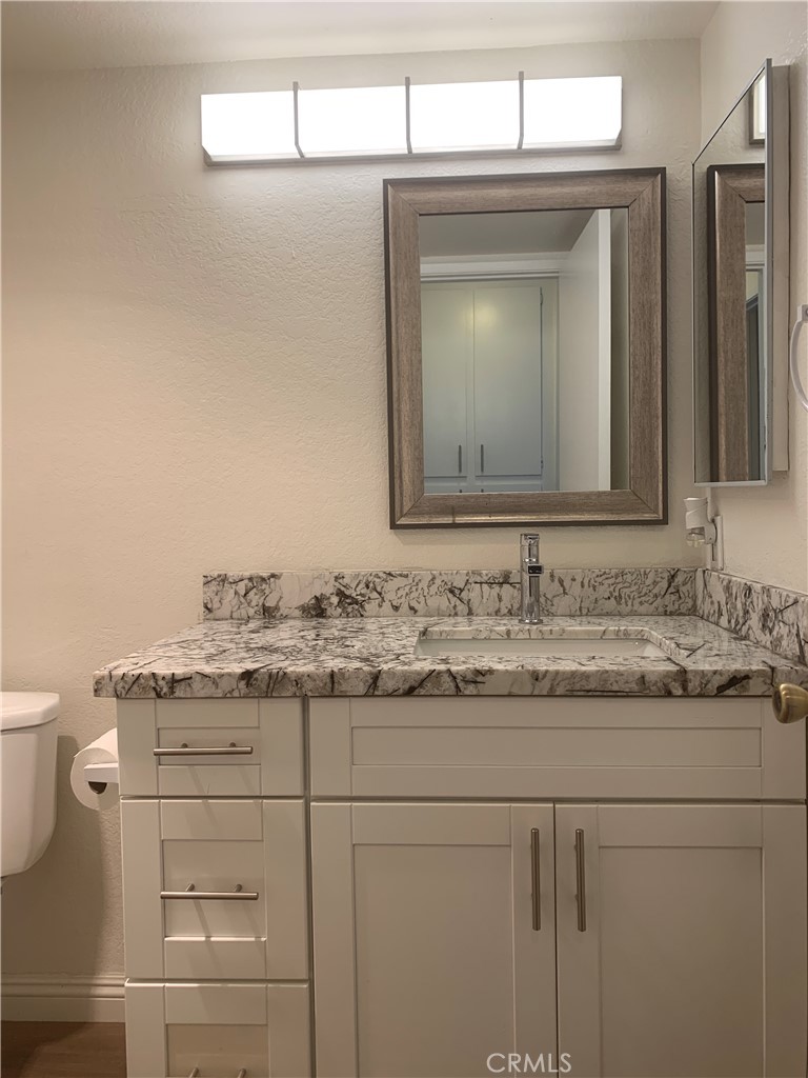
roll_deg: +1.3
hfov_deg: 53.1
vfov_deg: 67.3
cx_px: 404
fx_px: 809
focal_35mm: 26
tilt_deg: +1.3
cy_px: 539
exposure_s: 1/120
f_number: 1.8
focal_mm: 4.25
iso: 40
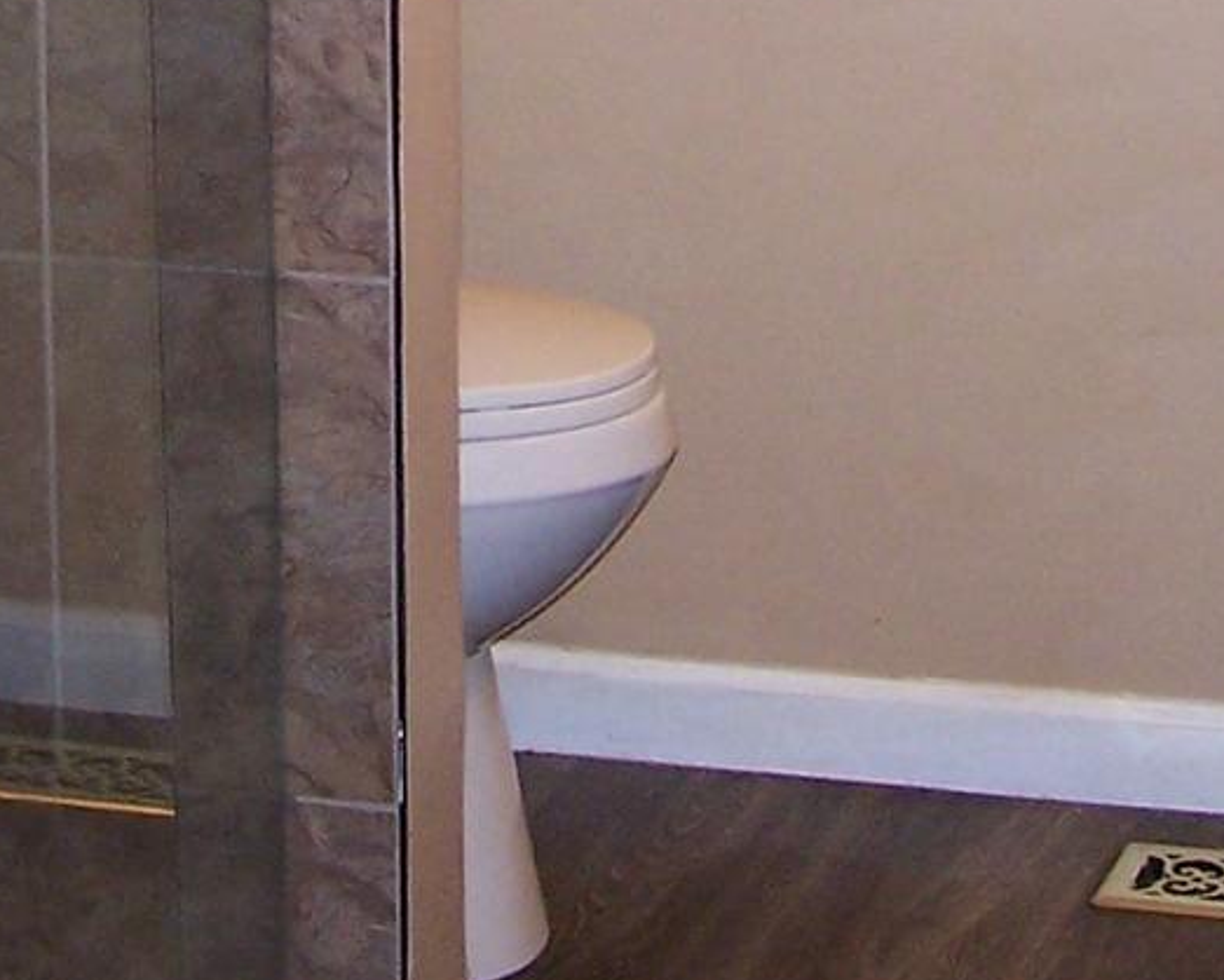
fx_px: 5545
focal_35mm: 153
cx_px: 461
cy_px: -710
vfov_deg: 9.7
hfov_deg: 12.6
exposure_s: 1/60
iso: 140
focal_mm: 6.7
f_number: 2.8
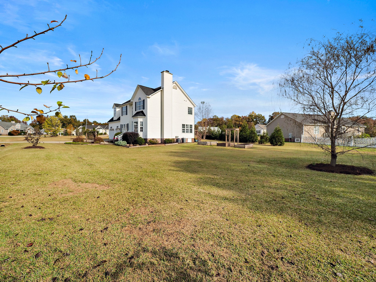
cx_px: 188
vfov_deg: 85.7
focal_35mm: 14
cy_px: 141
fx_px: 152
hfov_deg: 102.1
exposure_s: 1/1000
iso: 100
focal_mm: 7
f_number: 5
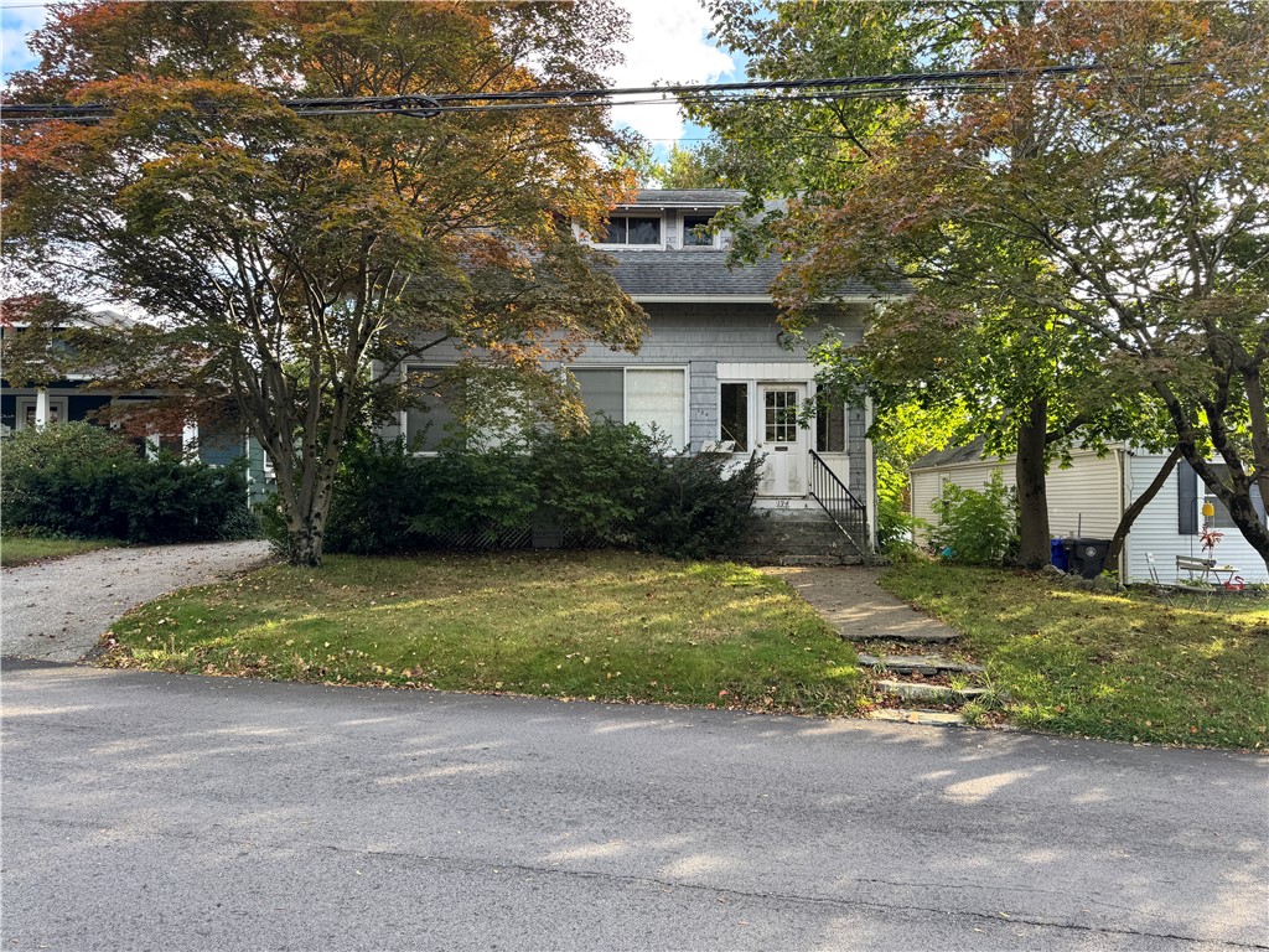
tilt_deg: +0.8
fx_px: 880
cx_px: 634
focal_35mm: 24
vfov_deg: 56.8
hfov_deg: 71.6
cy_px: 476
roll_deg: -0.9
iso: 64
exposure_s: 1/265
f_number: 1.78
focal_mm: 6.76
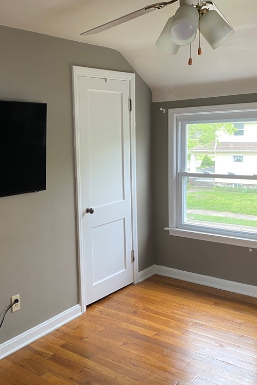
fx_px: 396
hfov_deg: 35.7
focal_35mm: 37
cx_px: 93
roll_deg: +1.8
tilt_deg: -8.0
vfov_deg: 51.9
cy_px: 197
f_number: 1.8
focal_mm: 4.25
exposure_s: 1/87
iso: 125
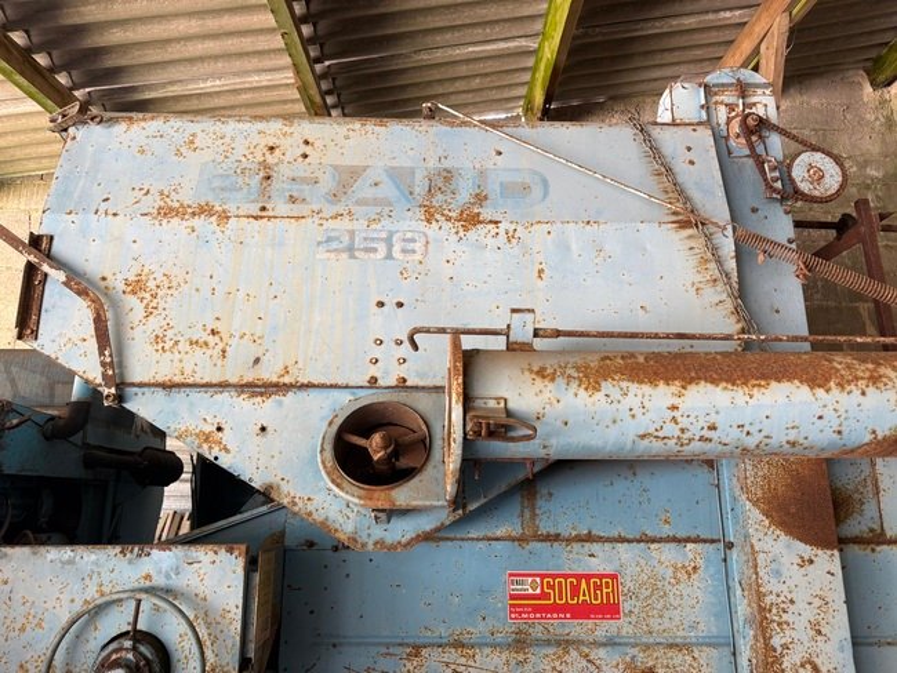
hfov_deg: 71.6
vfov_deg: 56.8
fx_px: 622
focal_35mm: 24
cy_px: 336
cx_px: 448
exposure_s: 1/121
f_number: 1.78
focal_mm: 6.76
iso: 160
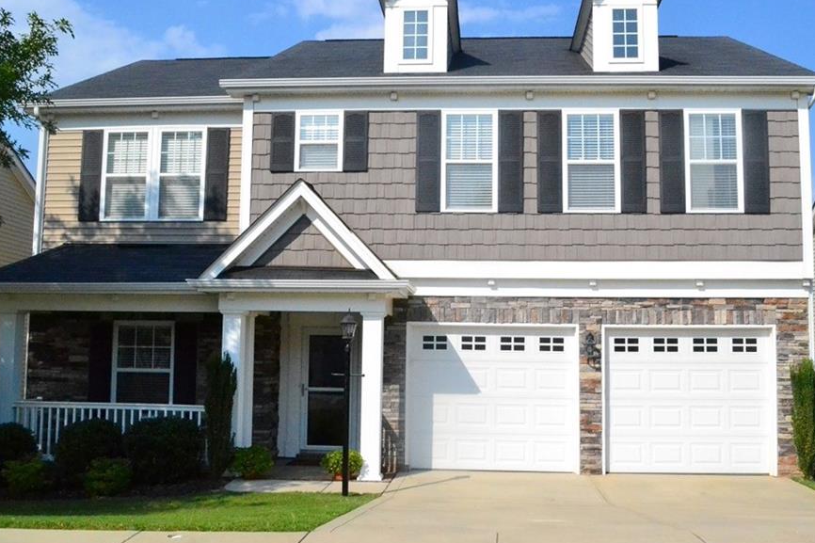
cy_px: 276
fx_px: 883
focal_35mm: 39
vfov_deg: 34.2
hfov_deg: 49.6
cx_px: 422
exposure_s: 1/4000
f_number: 16
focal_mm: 22
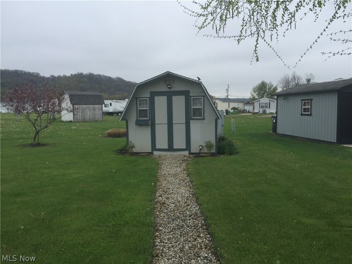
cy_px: 132
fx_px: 295
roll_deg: +0.1
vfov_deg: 48.2
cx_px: 176
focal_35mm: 29
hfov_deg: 61.7
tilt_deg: -3.7
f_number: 2.2
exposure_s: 1/879
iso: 32
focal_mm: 4.15
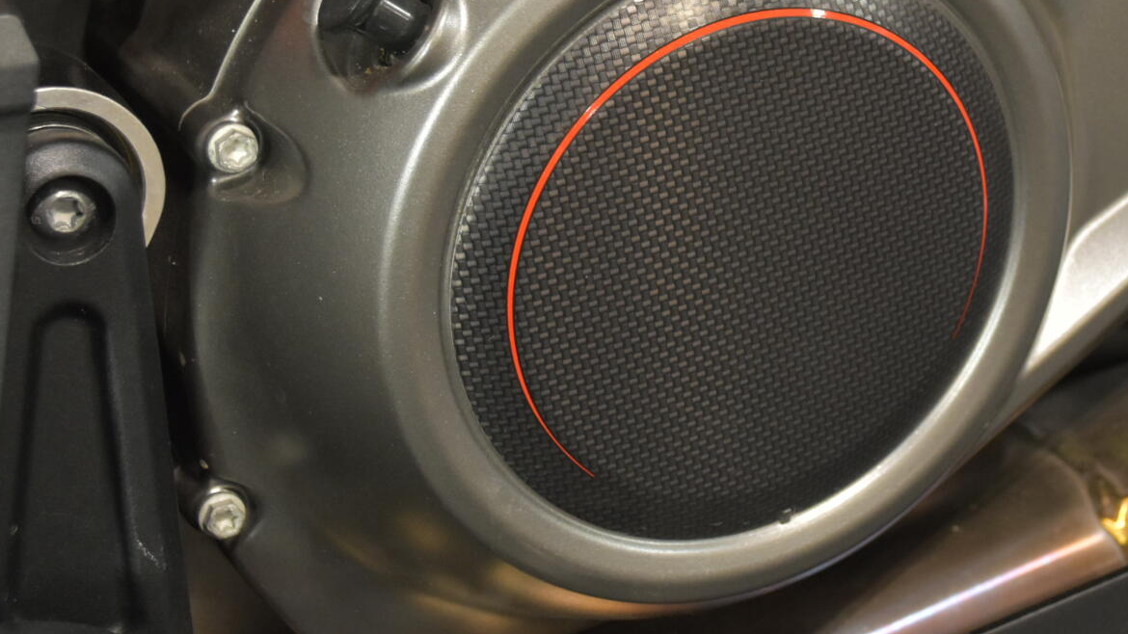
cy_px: 76
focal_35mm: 86
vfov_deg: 13.9
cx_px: 818
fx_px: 2572
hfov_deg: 24.5
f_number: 4.8
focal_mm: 32
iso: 1600
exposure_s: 1/25
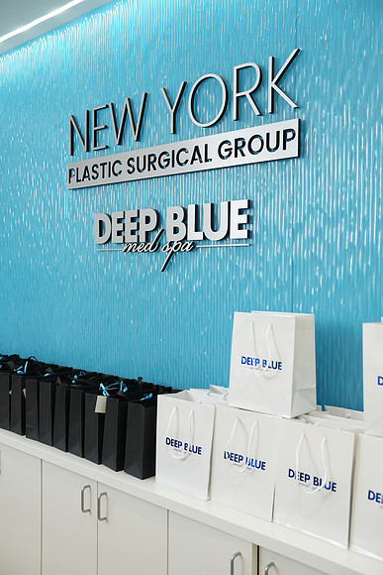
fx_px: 574
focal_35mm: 36
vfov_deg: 53.1
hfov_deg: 36.9
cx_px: 192
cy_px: 288
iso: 1000
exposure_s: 1/250
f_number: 4
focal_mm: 36
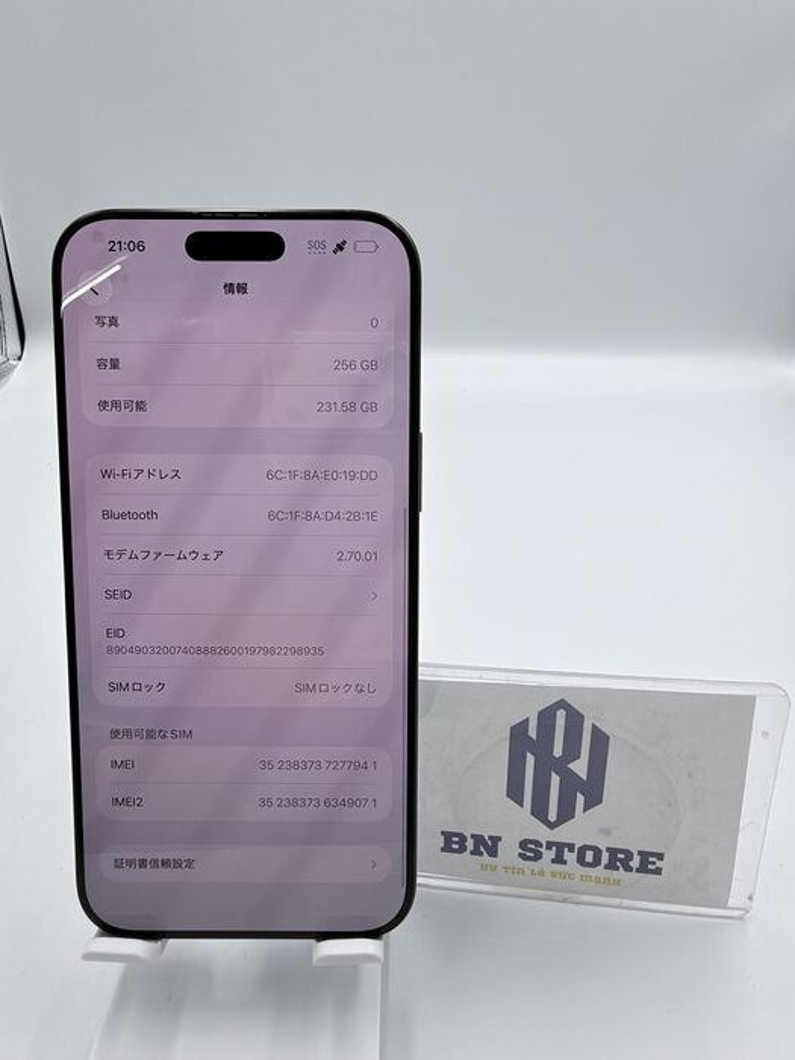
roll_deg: +0.0
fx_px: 766
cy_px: 530
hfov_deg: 54.9
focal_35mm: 25
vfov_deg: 69.4
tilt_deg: -25.7
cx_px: 398
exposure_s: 1/256
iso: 40
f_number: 2.2
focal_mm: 2.22
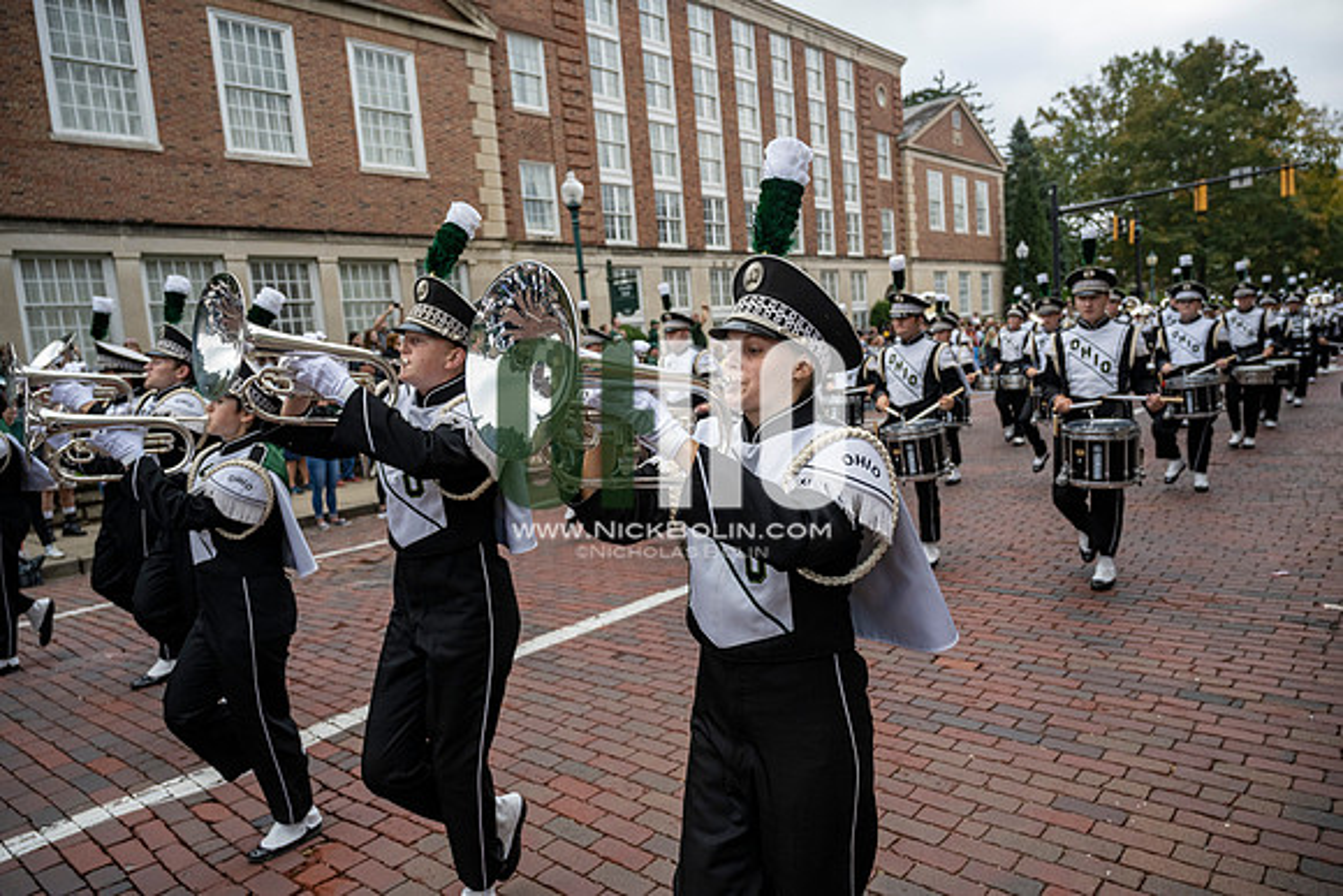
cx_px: 672
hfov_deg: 73.7
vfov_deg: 53.2
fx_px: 896
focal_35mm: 24
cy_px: 448
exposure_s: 1/1600
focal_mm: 24
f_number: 4
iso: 500
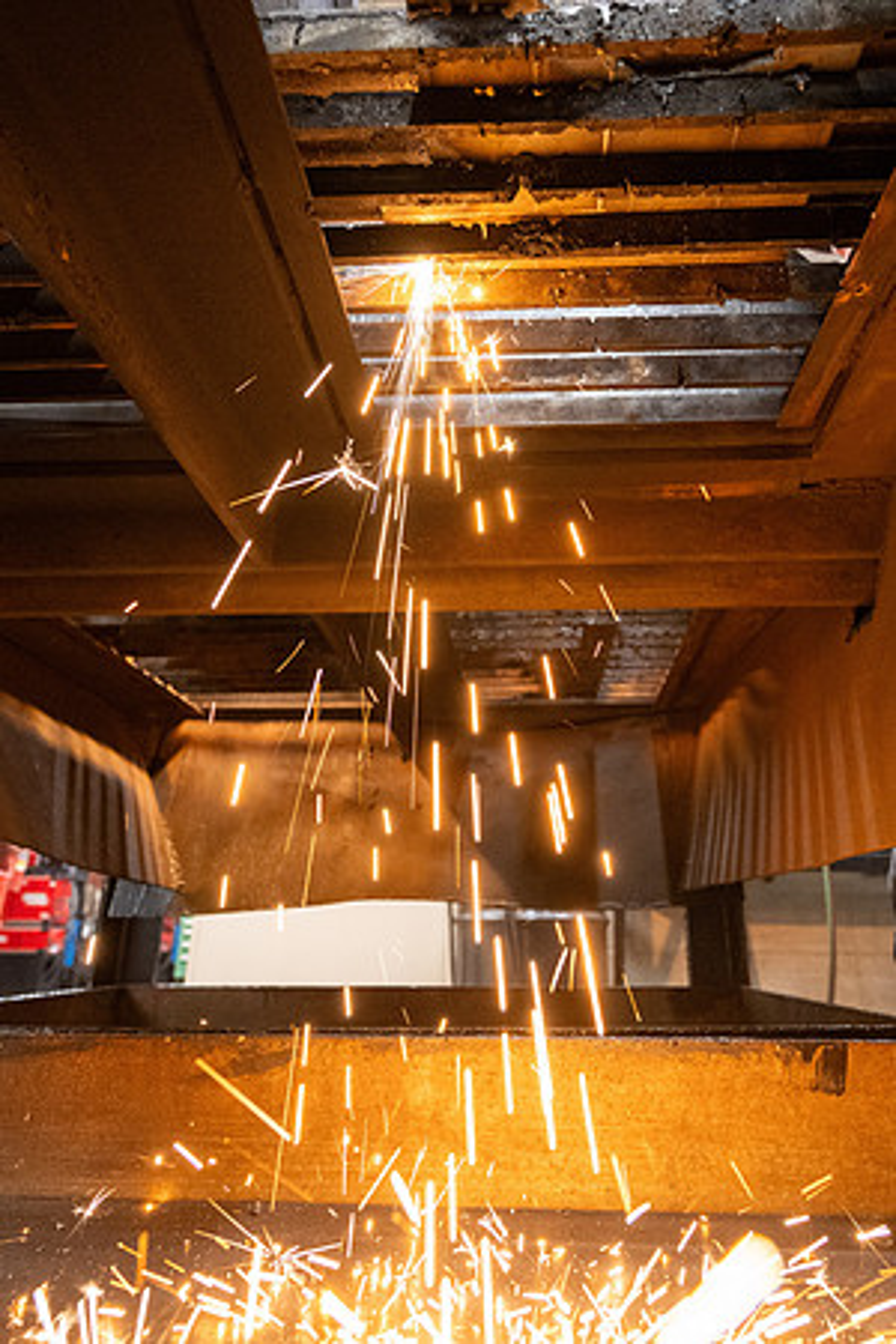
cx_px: 503
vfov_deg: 81.2
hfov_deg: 59.3
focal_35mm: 21
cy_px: 672
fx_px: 784
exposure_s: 1/125
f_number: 4
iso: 2500
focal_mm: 14
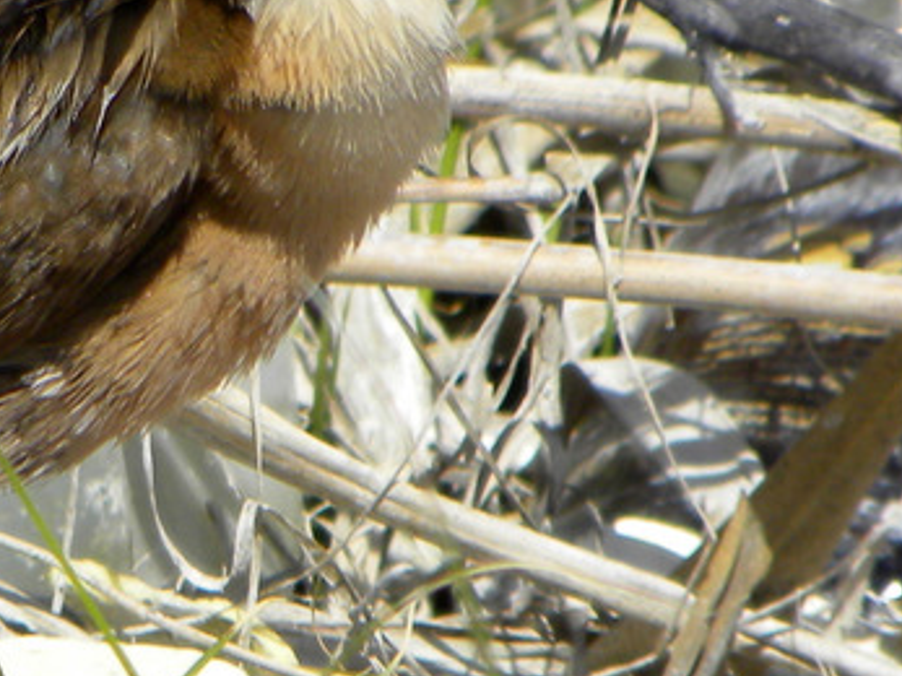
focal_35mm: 1617
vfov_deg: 0.9
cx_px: 255
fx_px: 42120
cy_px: 237
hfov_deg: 1.2
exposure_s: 1/460
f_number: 5
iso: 64
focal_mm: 110.4
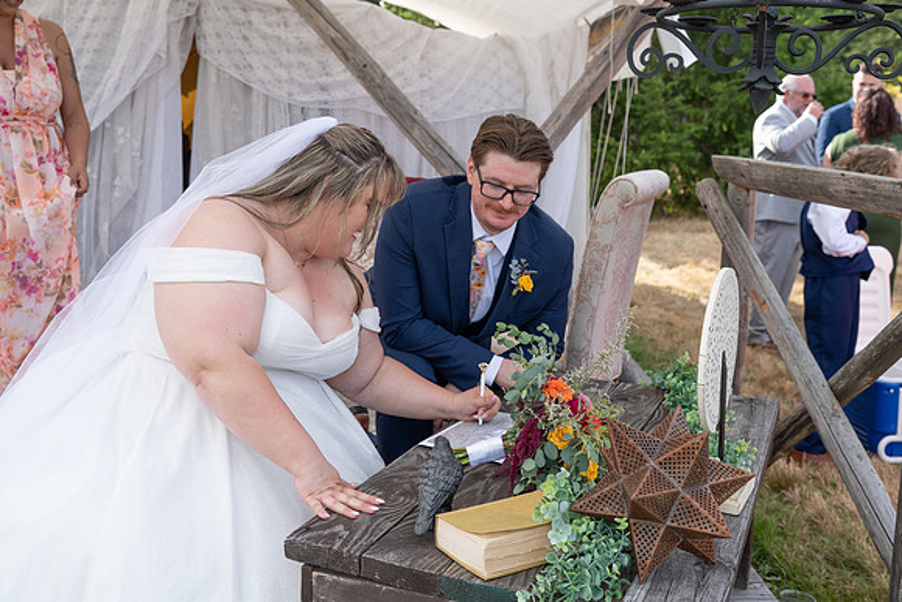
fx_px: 952
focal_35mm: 38
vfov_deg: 35.1
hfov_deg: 50.7
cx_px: 451
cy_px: 301
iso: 400
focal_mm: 38
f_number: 5
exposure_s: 1/640
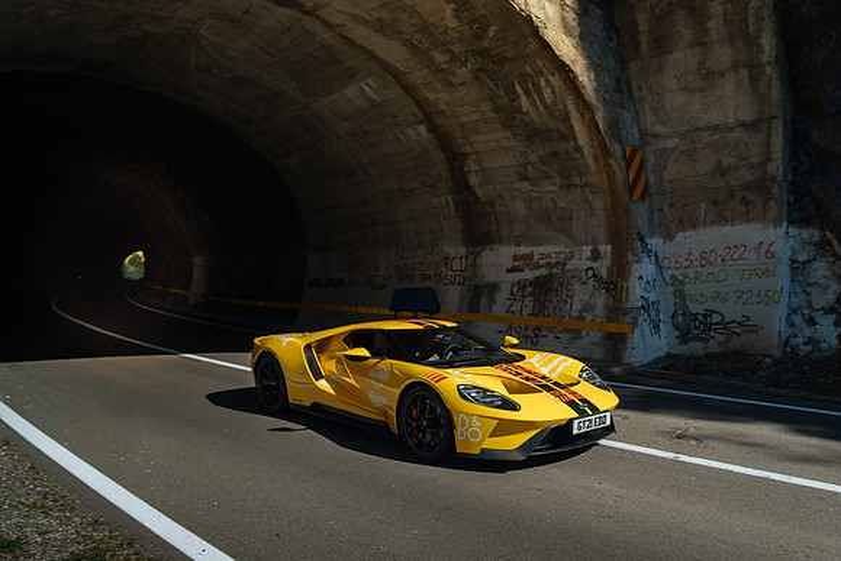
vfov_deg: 46.0
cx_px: 493
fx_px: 658
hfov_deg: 64.7
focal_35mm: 28
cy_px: 329
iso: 200
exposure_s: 1/1000
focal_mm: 16
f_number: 3.2
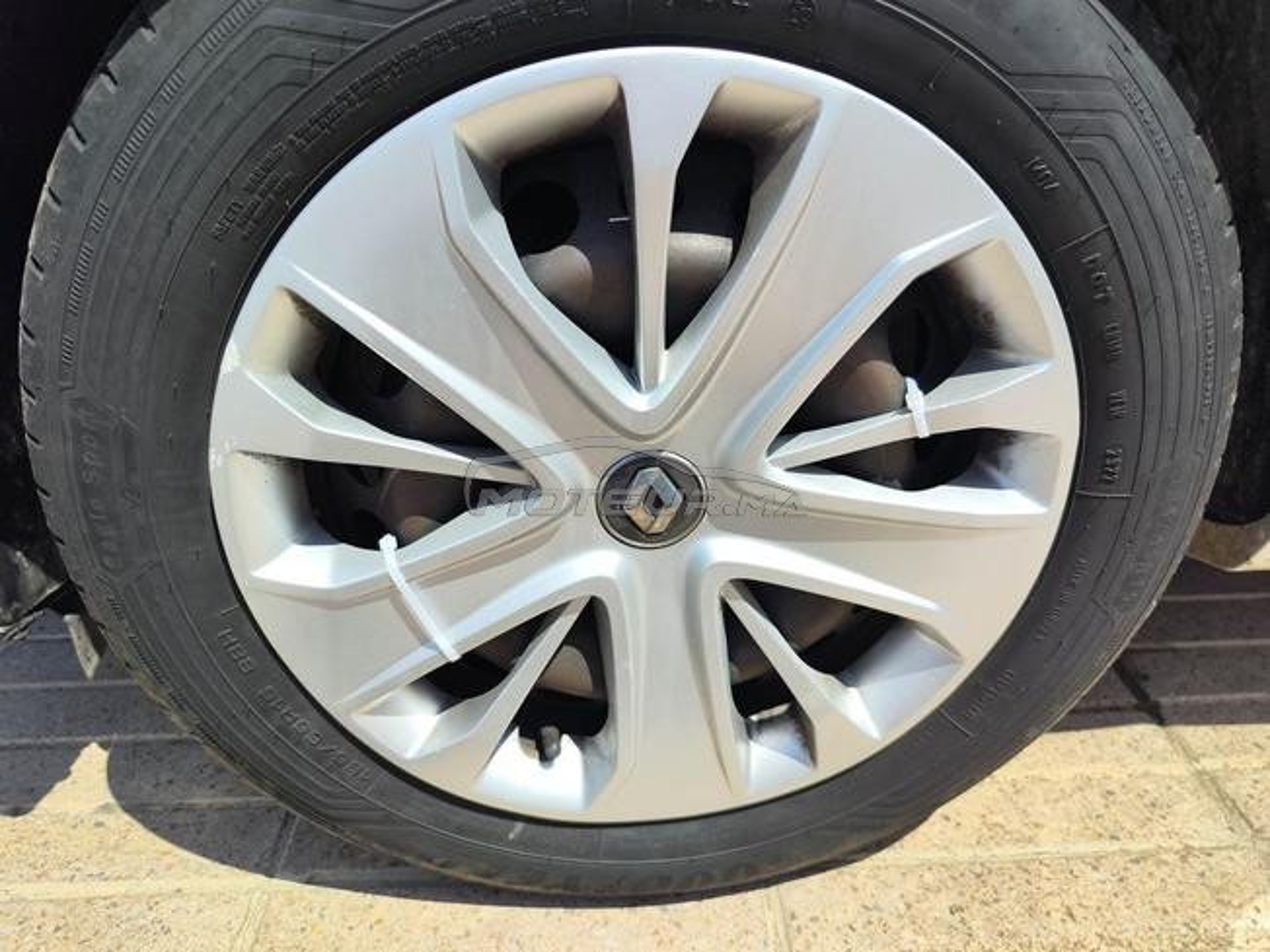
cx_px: 635
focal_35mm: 23
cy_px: 476
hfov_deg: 73.9
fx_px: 844
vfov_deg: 58.9
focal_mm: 7.01
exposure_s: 1/1745
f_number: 1.69
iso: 100
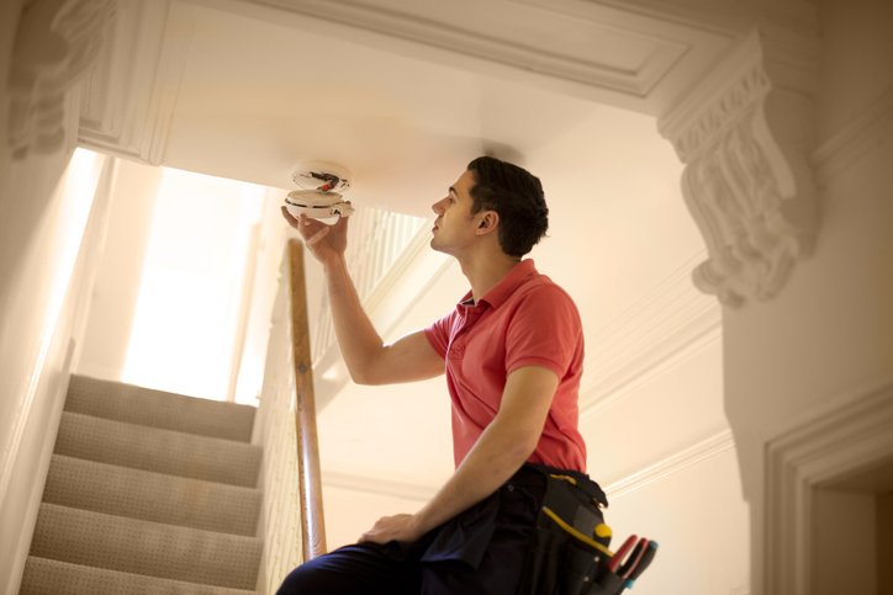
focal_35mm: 50
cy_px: 298
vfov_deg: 27.0
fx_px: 1240
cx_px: 446
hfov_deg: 39.6
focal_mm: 50
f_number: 2
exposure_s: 1/125
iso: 400
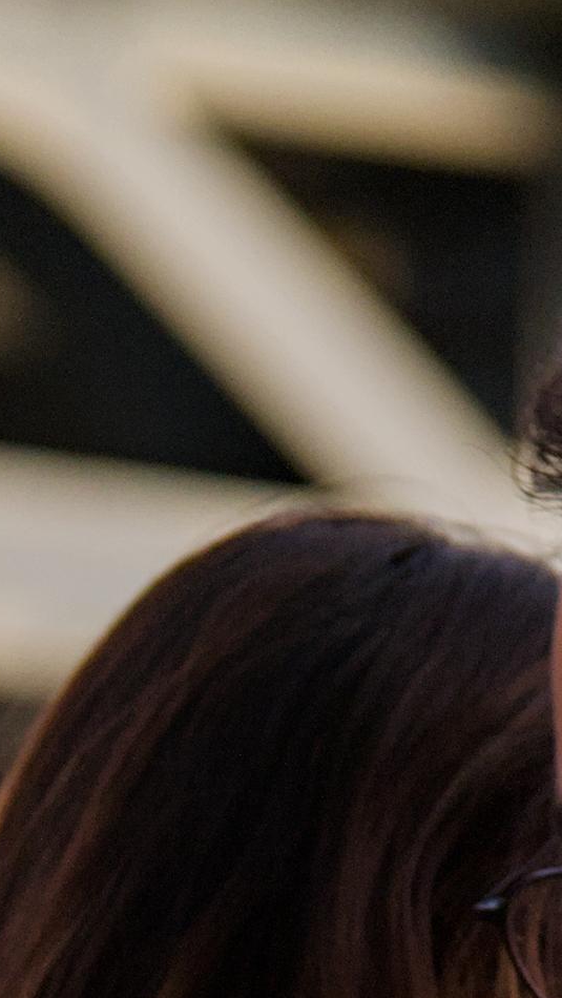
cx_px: 470
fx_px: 16120
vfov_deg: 3.5
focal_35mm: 609
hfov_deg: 2.0
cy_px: 952
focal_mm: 95
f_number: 4
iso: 800
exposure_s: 1/125
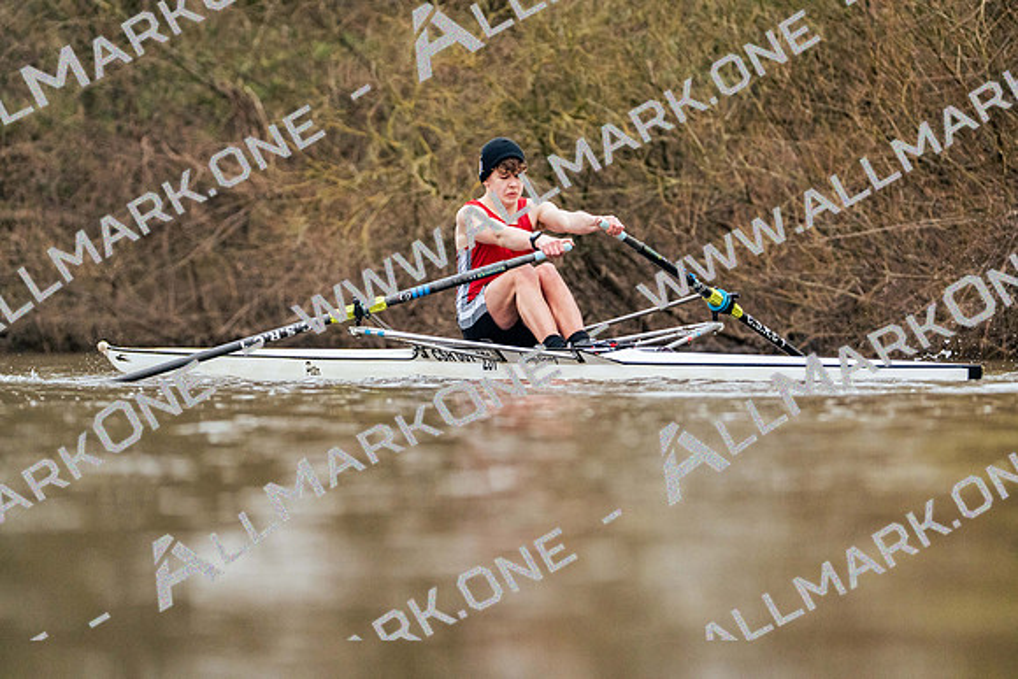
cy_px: 340
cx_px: 509
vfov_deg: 3.4
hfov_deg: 5.1
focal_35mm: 407
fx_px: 11511
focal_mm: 407
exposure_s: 1/1600
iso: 6400
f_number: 6.3
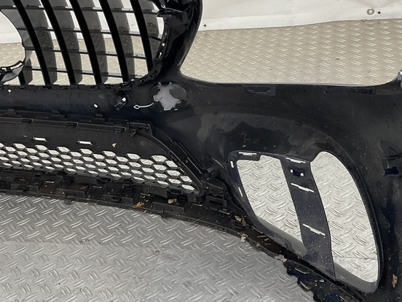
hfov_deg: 36.0
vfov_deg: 27.5
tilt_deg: -31.2
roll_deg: +10.8
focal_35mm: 53
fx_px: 615
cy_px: 165
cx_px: 156
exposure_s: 1/120
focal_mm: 3
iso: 40
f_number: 1.8
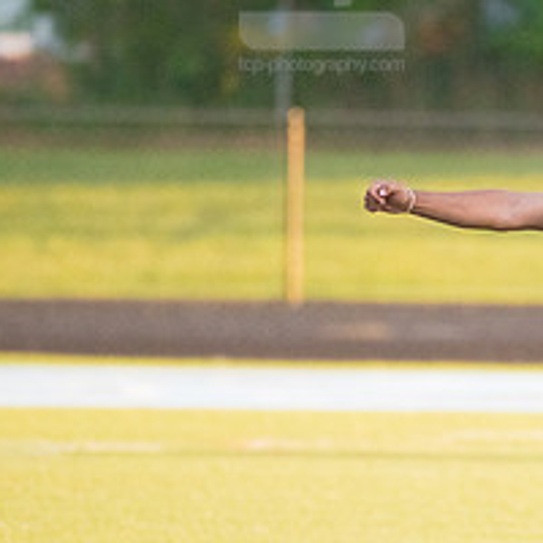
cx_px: 709
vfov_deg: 1.6
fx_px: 19220
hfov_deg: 1.6
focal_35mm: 1083
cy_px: 352
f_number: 5.6
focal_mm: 440
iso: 4000
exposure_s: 1/2000
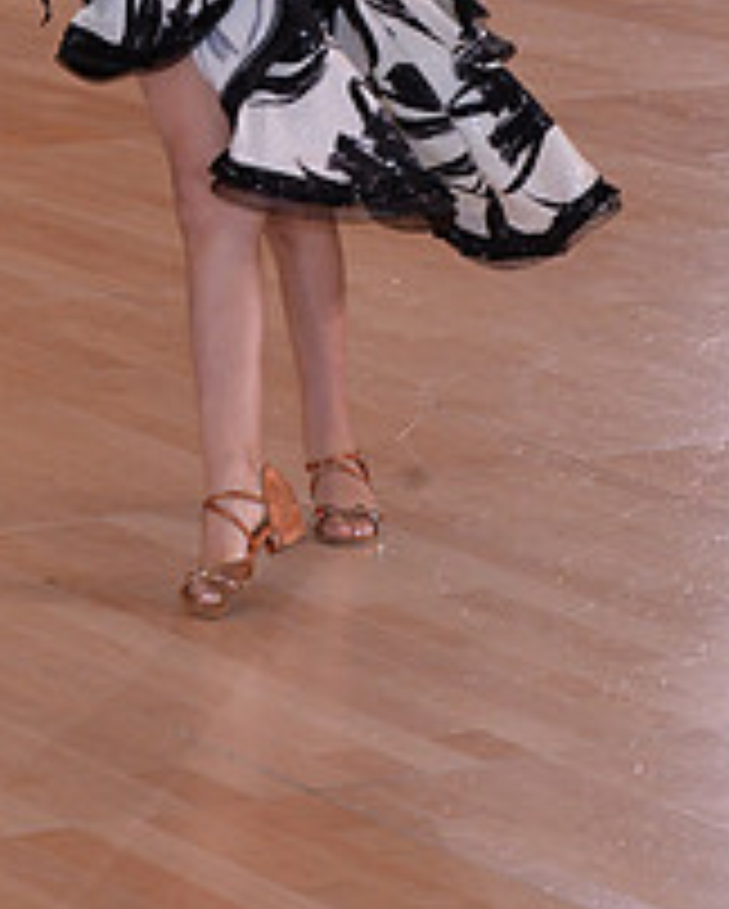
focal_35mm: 231
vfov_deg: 8.2
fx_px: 6221
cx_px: -124
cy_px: -297
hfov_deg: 6.7
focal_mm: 86
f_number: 6.3
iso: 2000
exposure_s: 1/250
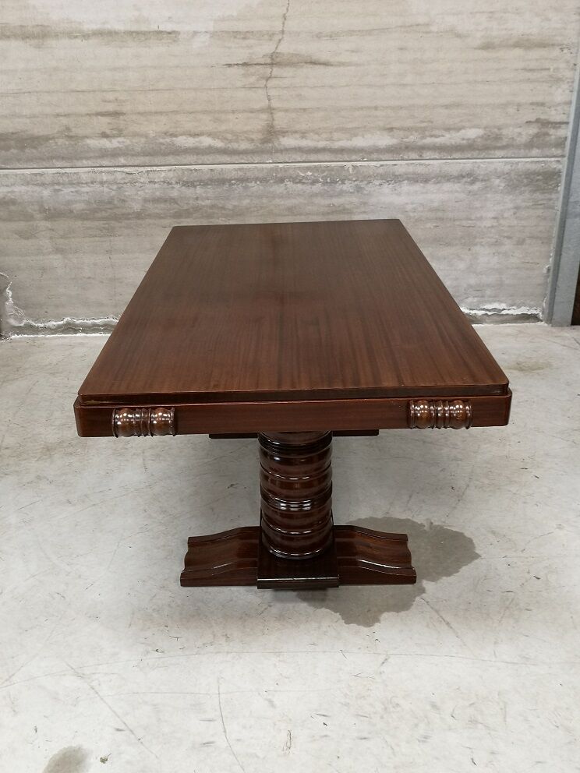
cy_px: 386
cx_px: 290
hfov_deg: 45.4
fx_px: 693
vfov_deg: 58.4
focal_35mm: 31
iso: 80
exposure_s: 1/50
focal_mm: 3.95
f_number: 1.8
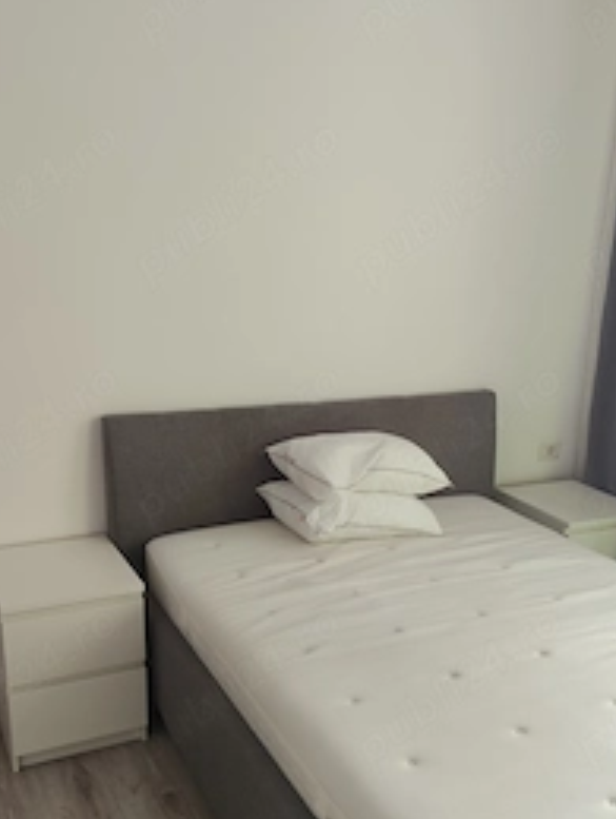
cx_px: 347
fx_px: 876
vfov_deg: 49.7
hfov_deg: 38.7
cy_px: 496
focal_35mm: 37
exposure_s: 1/50
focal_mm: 5.24
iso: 376
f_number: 1.7
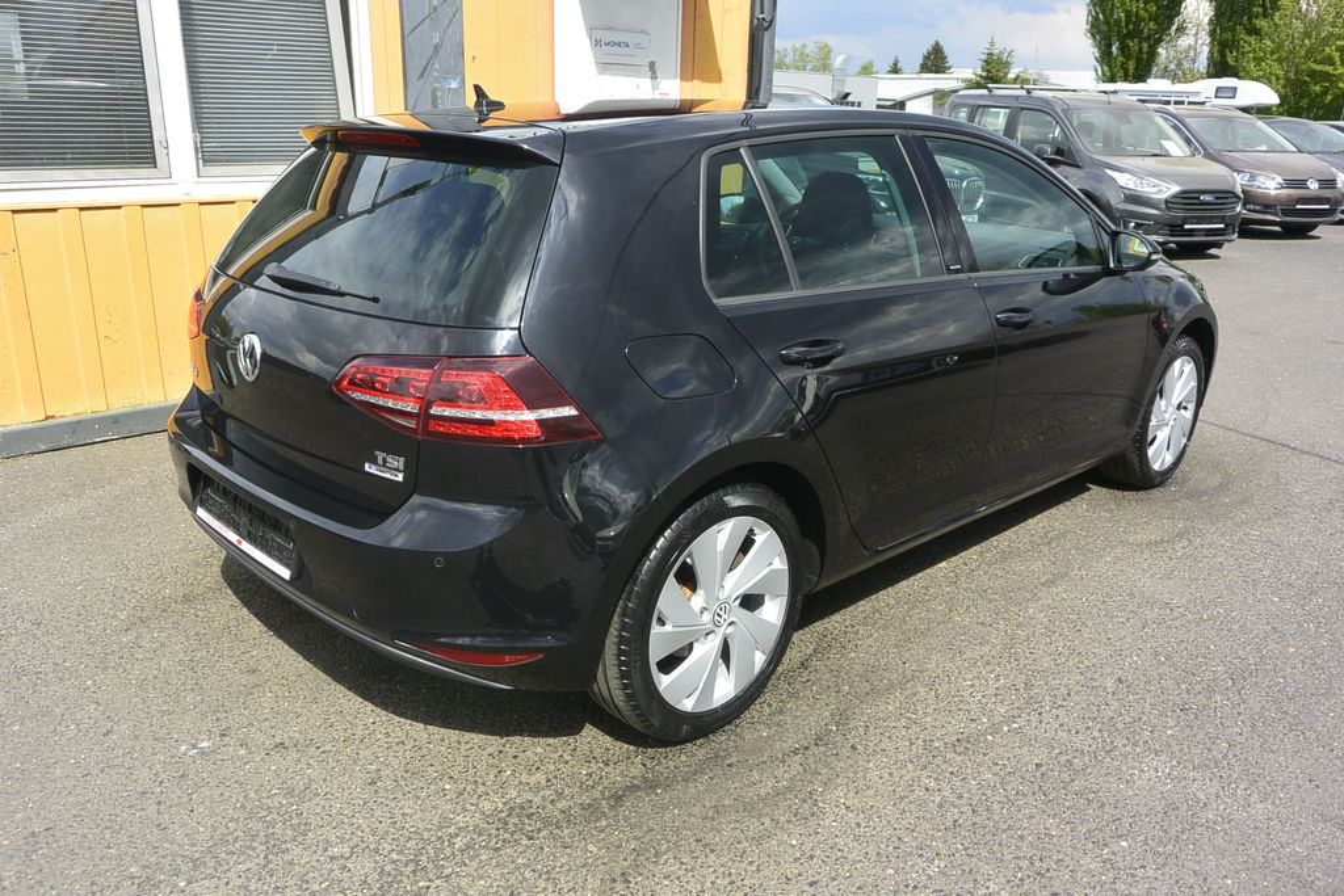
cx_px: 672
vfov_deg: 47.9
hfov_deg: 67.4
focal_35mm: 27
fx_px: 1008
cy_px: 448
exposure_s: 1/640
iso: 160
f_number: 4.5
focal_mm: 10
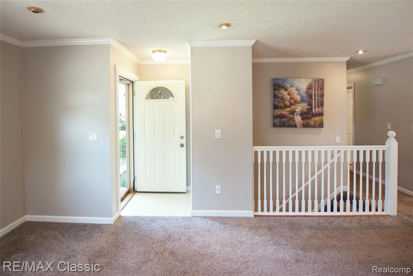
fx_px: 172
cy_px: 138
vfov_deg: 77.4
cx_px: 206
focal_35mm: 15
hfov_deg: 100.4
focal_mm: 10
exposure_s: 1/100
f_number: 3.5
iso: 640
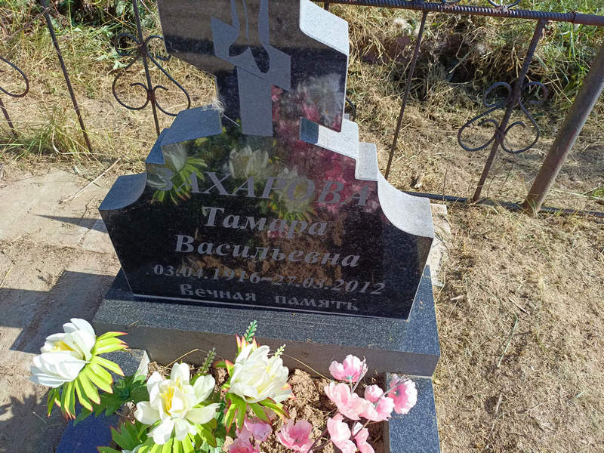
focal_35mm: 25
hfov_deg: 69.4
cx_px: 302
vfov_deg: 54.9
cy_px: 226
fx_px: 436
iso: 114
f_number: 1.69
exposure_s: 1/572
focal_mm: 4.76
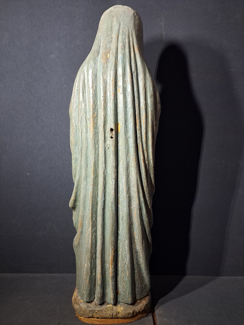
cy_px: 162
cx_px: 122
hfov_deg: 56.8
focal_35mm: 24
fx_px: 226
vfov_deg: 71.6
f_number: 1.8
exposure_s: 1/25
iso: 320
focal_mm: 5.23
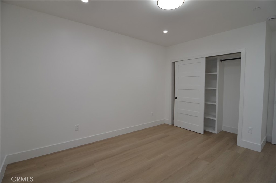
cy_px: 92
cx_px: 138
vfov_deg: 71.8
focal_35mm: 16
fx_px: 126
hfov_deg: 95.1
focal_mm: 11
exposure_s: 1/100
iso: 400
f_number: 5
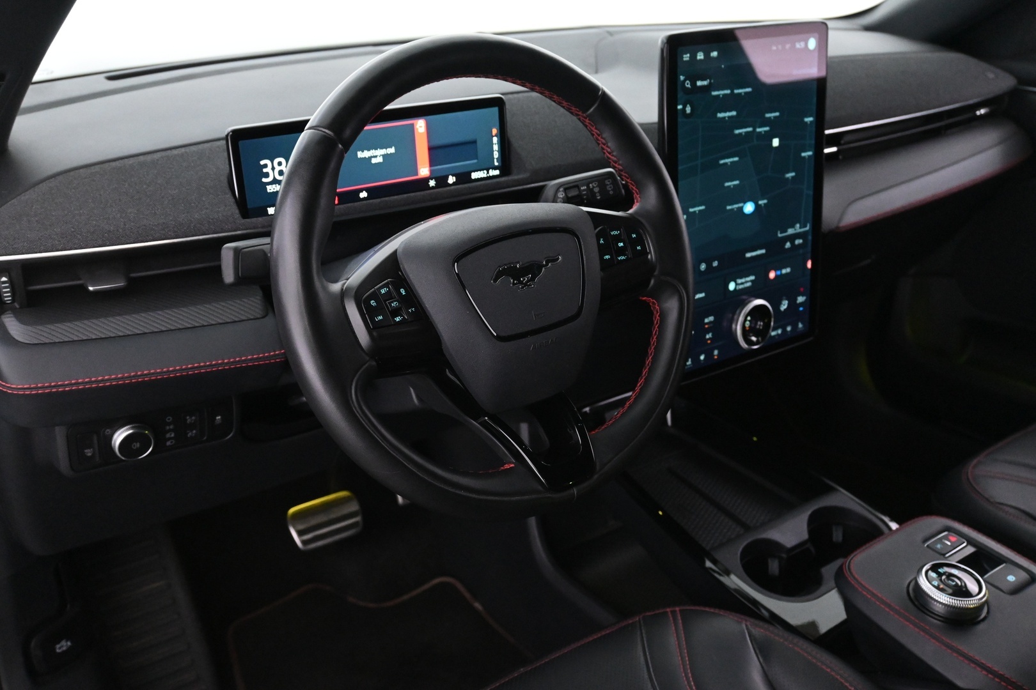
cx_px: 518
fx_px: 971
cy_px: 345
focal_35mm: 34
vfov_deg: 39.1
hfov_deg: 56.1
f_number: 4
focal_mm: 22.5
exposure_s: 1/40
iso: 4500
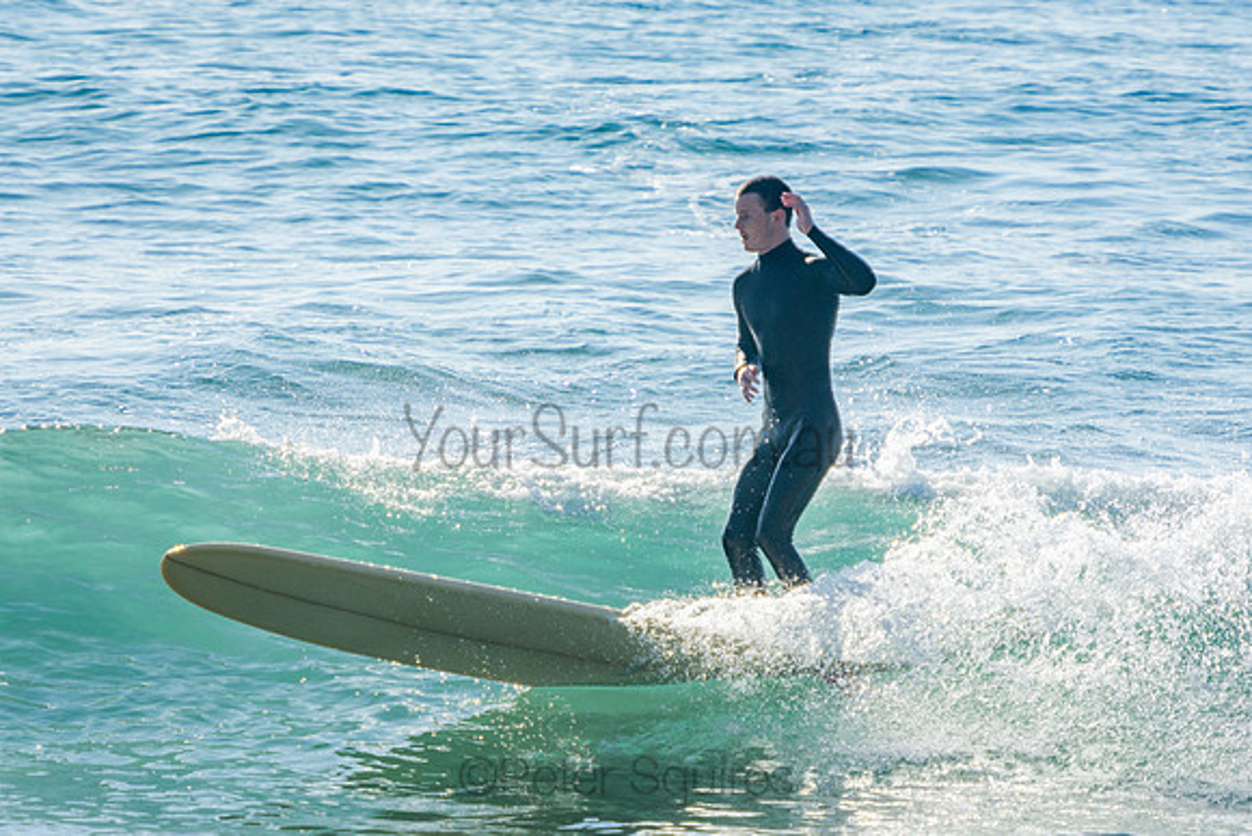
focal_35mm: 420
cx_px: 626
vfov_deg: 3.3
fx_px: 14609
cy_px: 418
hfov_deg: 4.9
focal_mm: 280
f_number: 5.6
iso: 180
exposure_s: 1/1250
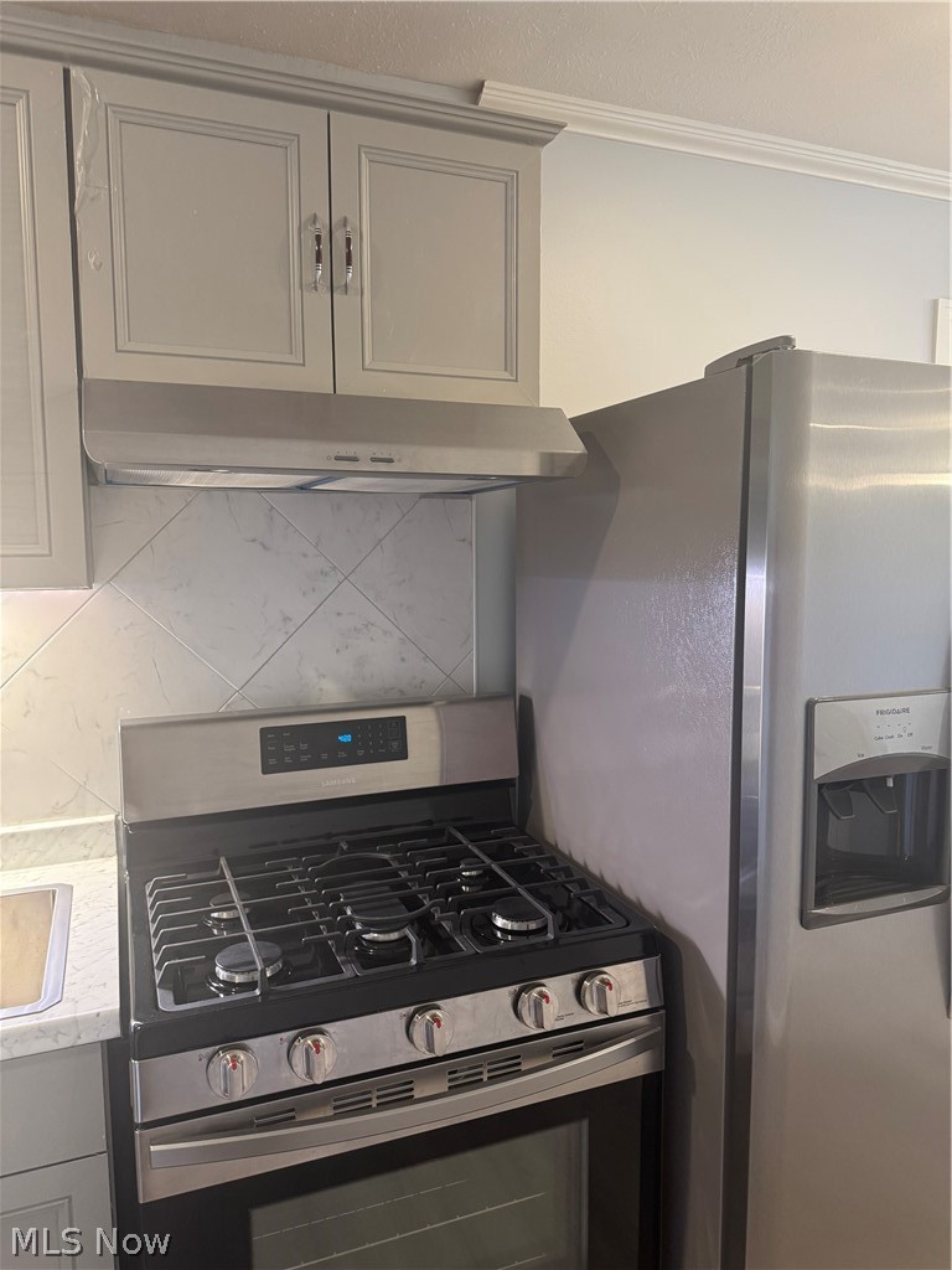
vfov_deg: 71.6
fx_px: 880
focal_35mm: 24
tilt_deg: -5.2
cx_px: 476
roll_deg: +0.9
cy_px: 635
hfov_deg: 56.8
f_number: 1.78
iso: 320
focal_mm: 6.76
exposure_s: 1/60
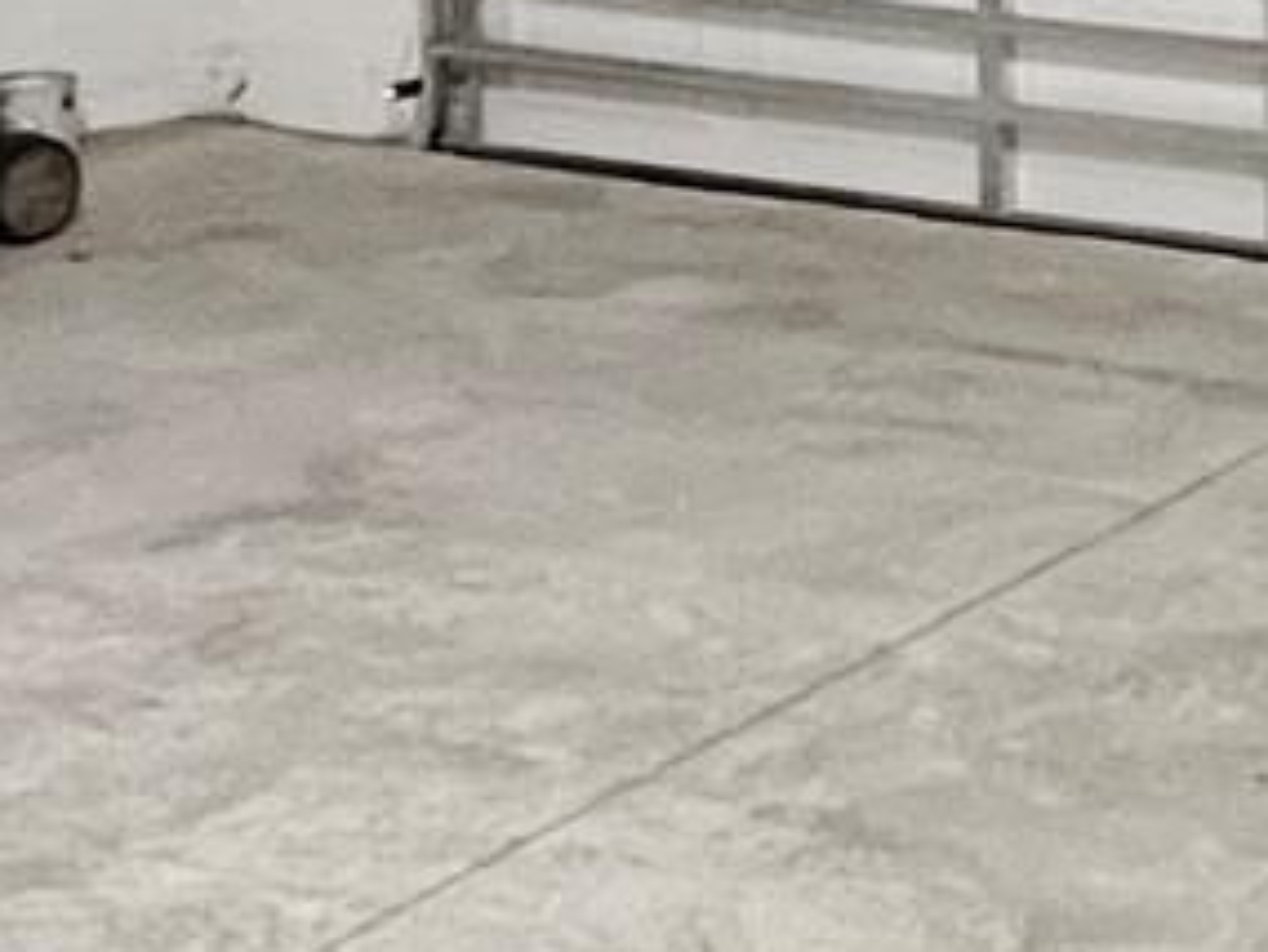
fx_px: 2675
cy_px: 618
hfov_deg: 24.4
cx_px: 1486
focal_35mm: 73
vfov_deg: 20.1
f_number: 1.8
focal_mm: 1.57
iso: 1600
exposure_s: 1/30
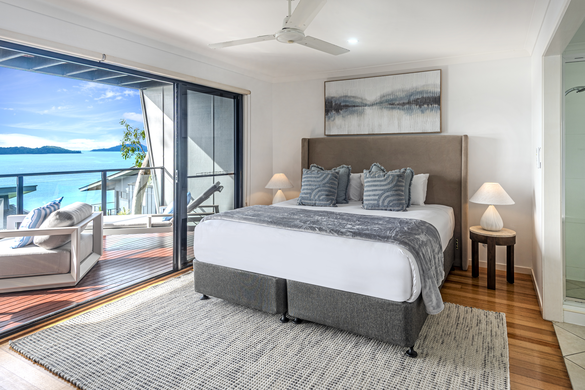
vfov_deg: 62.0
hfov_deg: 84.0
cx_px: 292
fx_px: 325
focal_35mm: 20
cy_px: 195
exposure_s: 1/25
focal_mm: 20
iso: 100
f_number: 10
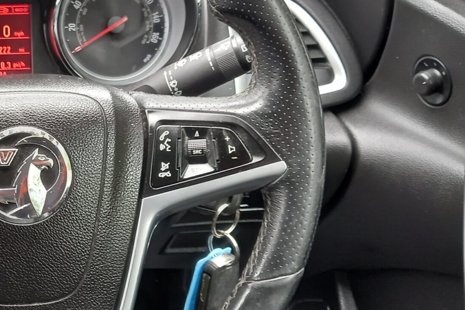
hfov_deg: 31.1
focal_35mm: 61
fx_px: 788
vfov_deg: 22.2
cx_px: 33
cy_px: 169
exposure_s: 1/60
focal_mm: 4.6
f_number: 2
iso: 200
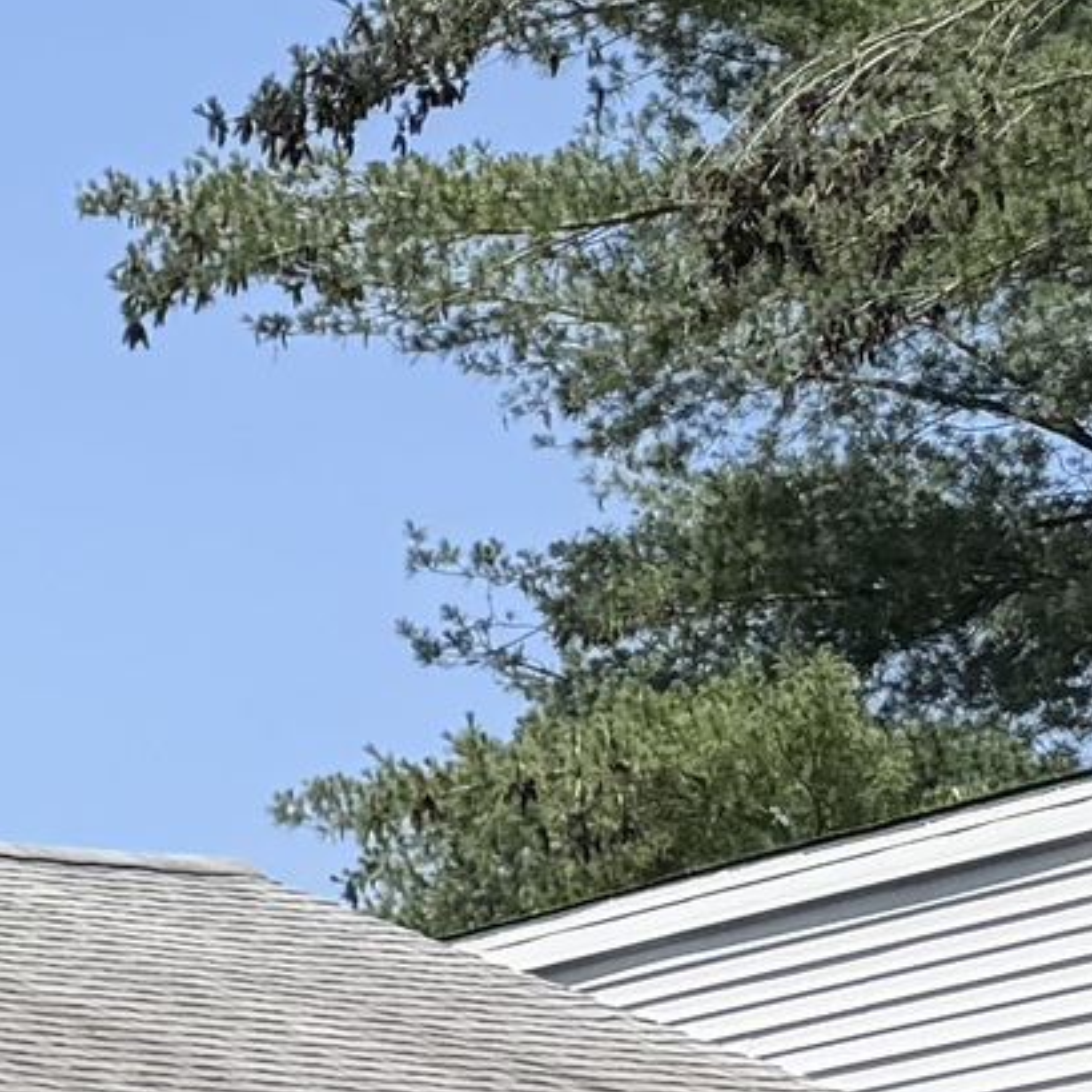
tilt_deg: -0.2
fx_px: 5675
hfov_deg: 8.2
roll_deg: -0.7
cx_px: -2773
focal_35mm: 159
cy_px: 2189
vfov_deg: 10.2
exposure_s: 1/2445
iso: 80
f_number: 1.78
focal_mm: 6.76
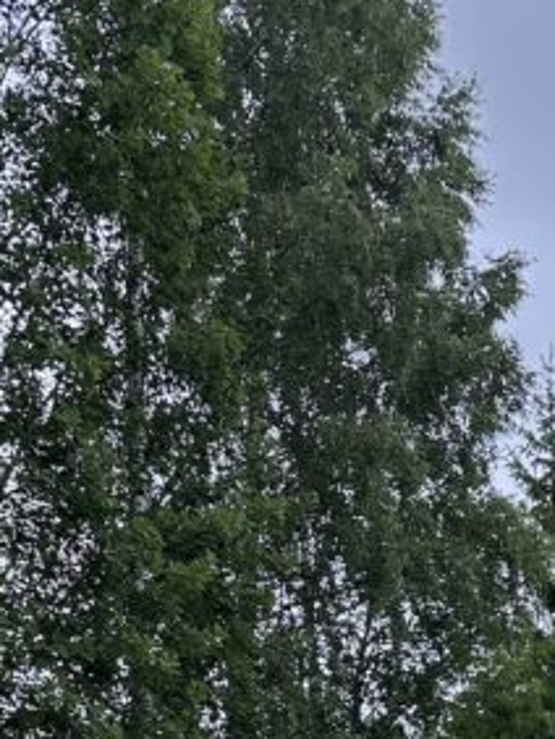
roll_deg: +3.8
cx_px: 958
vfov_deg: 19.5
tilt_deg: +1.8
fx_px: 1857
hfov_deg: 15.0
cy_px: 1116
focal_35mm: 87
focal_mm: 6.86
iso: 80
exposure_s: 1/594
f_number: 1.78
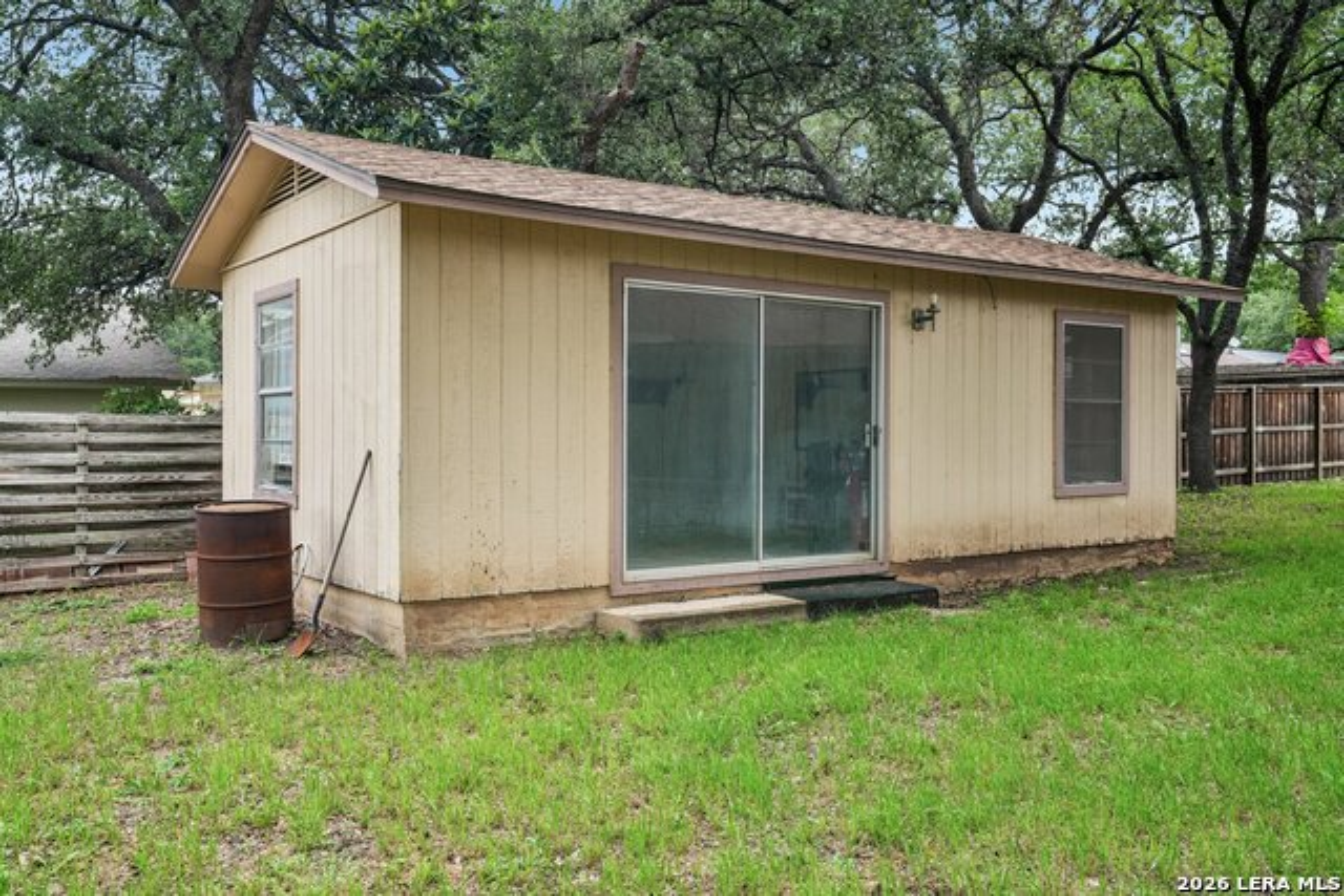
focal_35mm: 32
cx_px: 672
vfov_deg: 41.1
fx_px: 1195
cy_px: 448
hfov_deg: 58.7
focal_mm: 32
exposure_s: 1/60
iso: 200
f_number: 8
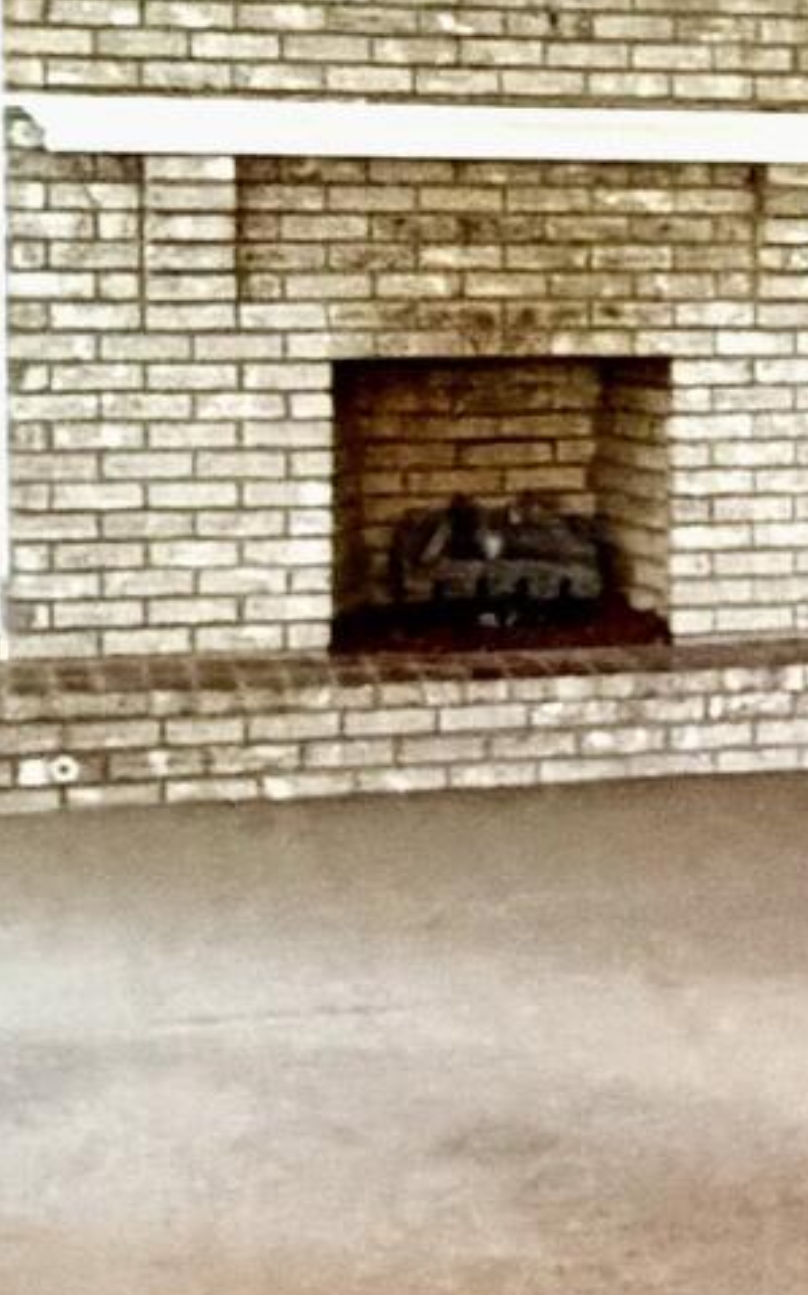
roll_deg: -0.8
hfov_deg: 13.0
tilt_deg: -4.3
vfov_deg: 22.2
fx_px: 3280
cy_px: 392
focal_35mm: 93
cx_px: 1348
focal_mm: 2.22
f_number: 2.2
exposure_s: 1/60
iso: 1000
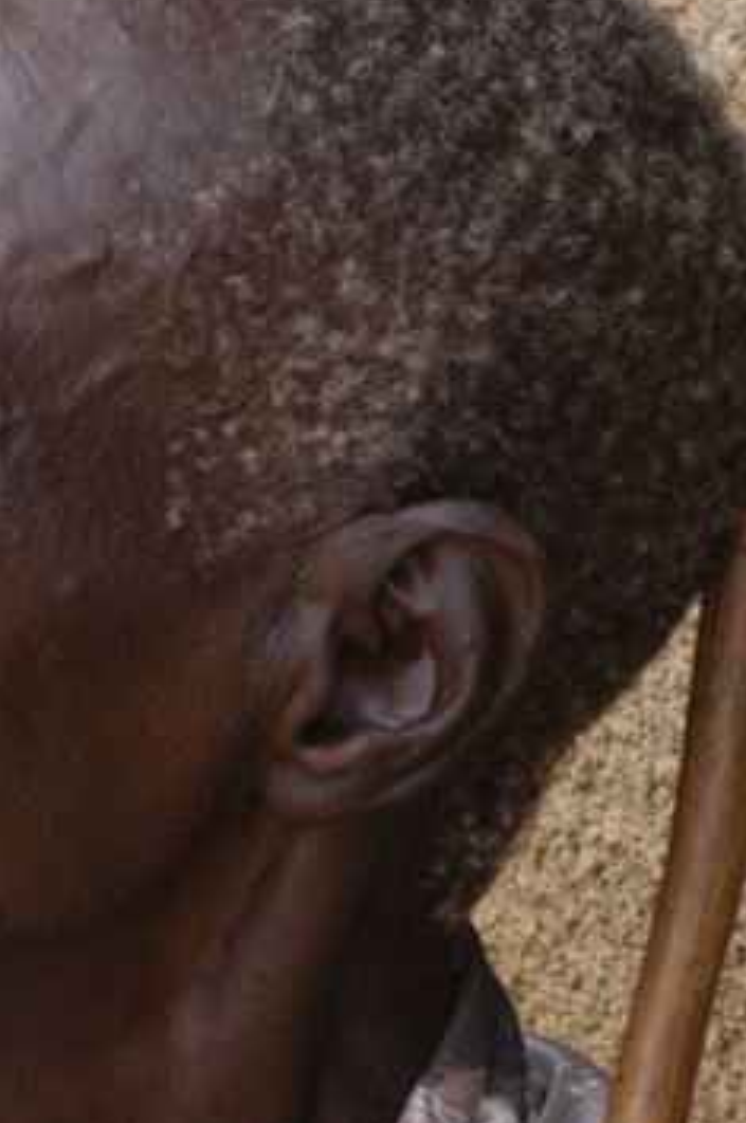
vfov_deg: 4.5
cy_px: 863
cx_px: -202
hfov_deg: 3.0
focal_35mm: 455
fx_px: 14197
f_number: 10
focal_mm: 105
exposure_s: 1/50
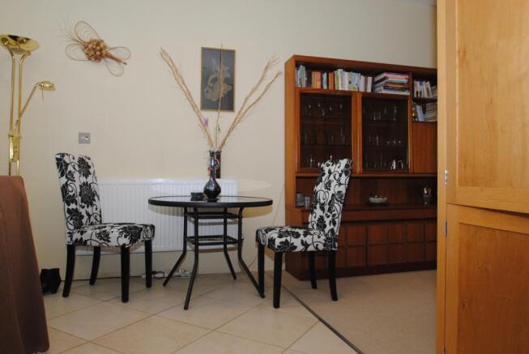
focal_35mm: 26
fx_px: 375
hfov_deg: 70.4
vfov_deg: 50.5
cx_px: 264
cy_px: 177
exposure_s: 1/60
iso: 800
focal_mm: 17
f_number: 7.1
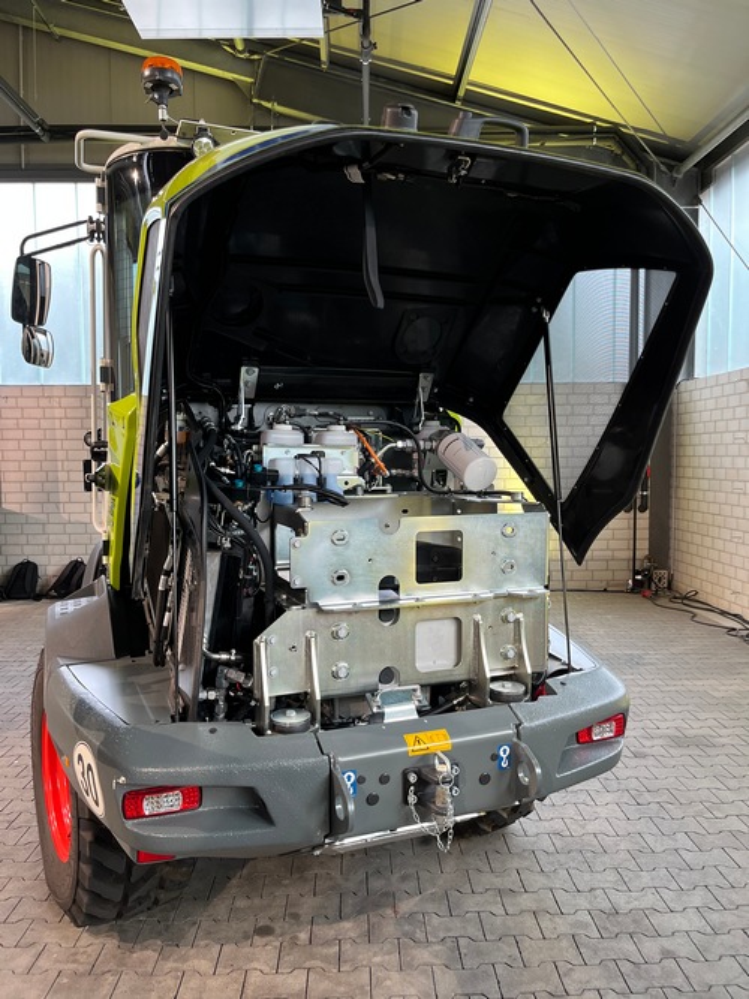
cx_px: 374
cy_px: 500
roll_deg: -0.2
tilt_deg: -3.4
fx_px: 750
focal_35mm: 26
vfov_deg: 67.3
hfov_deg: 53.0
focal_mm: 5.1
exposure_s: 1/109
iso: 125
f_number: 1.6
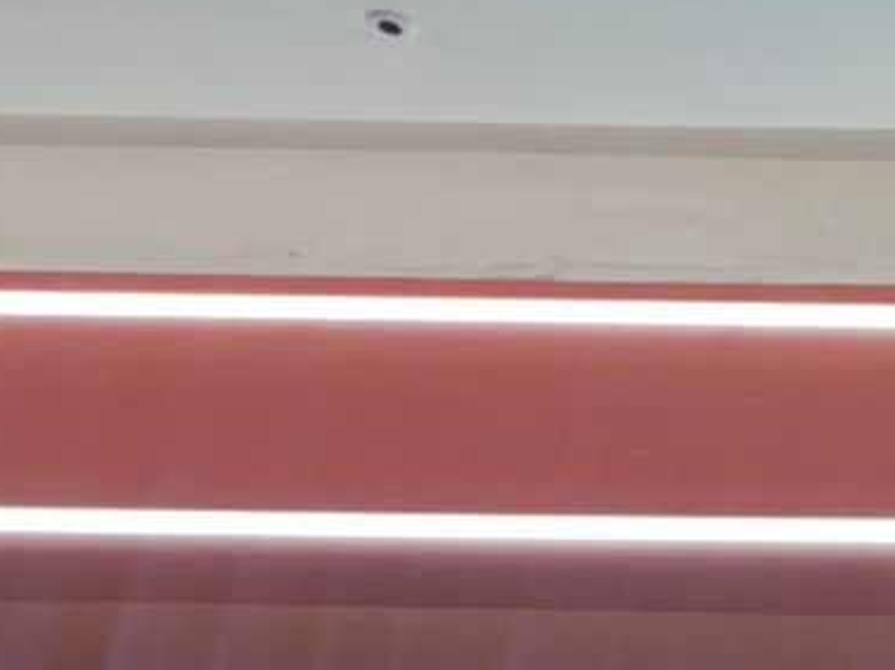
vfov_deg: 6.8
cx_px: 1930
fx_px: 4858
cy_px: 2320
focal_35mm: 188
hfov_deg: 9.6
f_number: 1.8
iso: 50
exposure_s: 1/100
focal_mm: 4.25
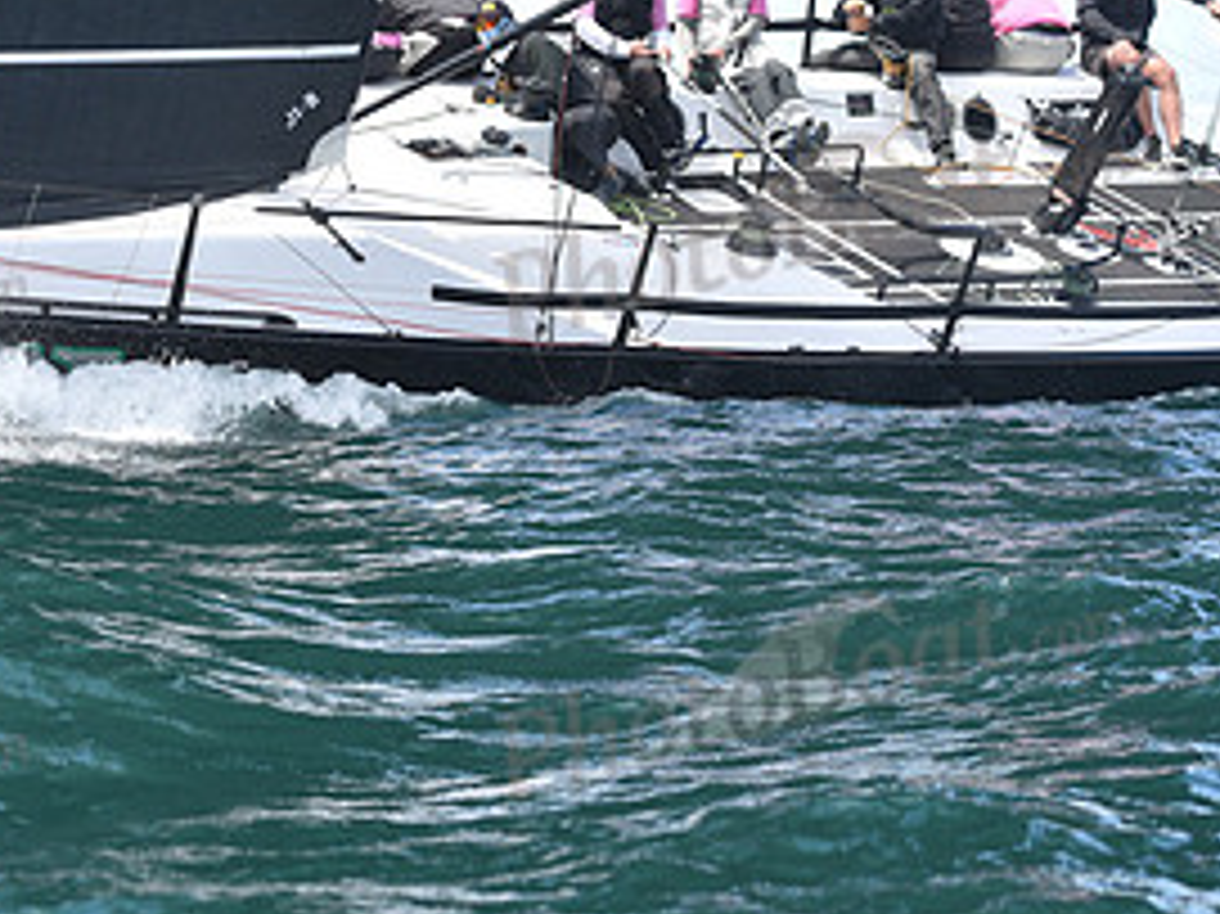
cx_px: 266
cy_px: 56
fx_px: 5073
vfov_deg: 10.2
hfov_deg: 13.7
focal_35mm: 144
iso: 250
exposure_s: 1/800
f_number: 5
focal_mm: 70
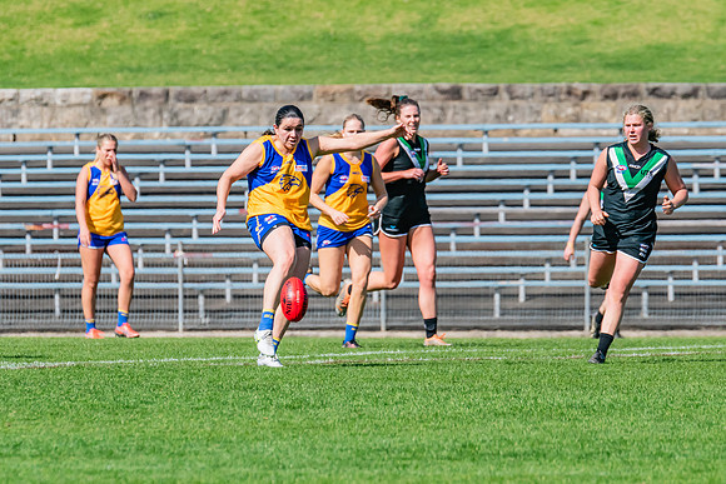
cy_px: 222
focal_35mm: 583
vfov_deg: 2.4
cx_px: 306
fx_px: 11761
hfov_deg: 3.5
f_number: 10
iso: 800
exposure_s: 1/1600
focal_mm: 420
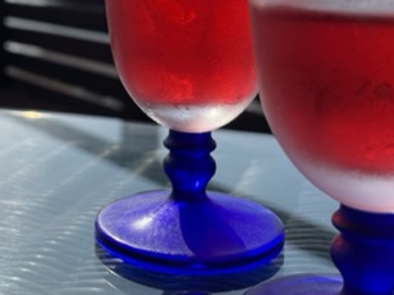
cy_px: 37
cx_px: 113
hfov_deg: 32.8
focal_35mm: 58
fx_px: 660
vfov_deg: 24.6
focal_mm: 4.2
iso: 32
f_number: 1.6
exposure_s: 1/9804
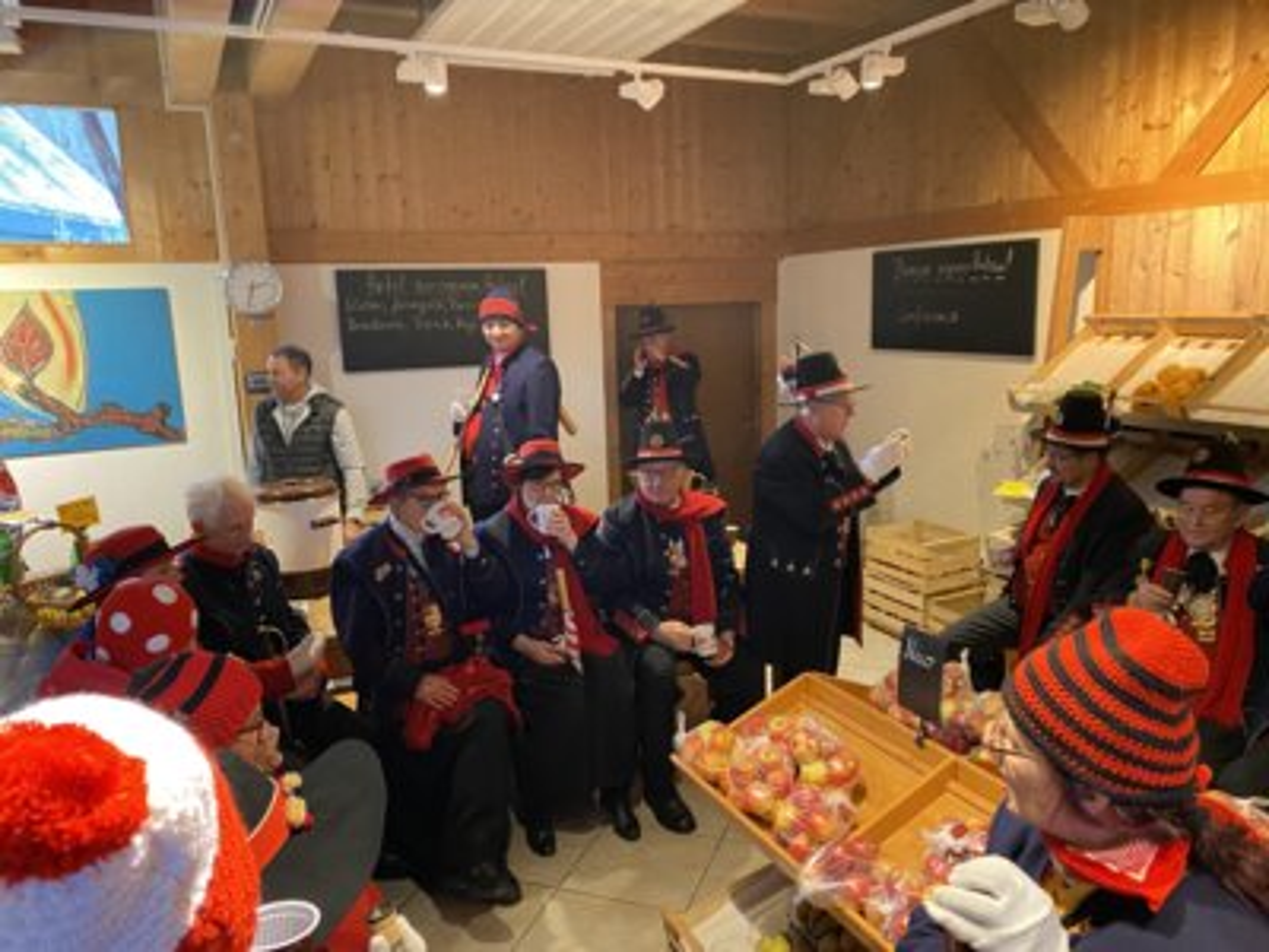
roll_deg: +1.4
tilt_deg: -10.0
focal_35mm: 26
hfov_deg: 67.3
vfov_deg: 53.1
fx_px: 953
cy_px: 476
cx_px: 634
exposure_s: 1/50
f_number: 1.8
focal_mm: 4.25
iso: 400
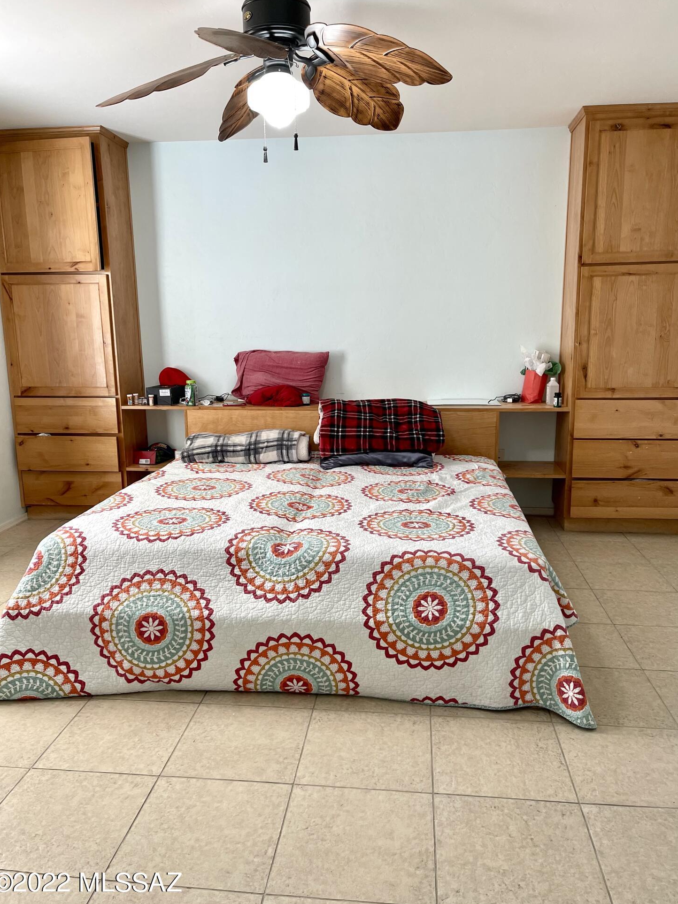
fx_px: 705
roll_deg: -0.3
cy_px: 456
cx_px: 343
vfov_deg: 65.3
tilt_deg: -10.2
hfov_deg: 51.3
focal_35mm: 27
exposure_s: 1/120
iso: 80
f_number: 1.6
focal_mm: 5.1
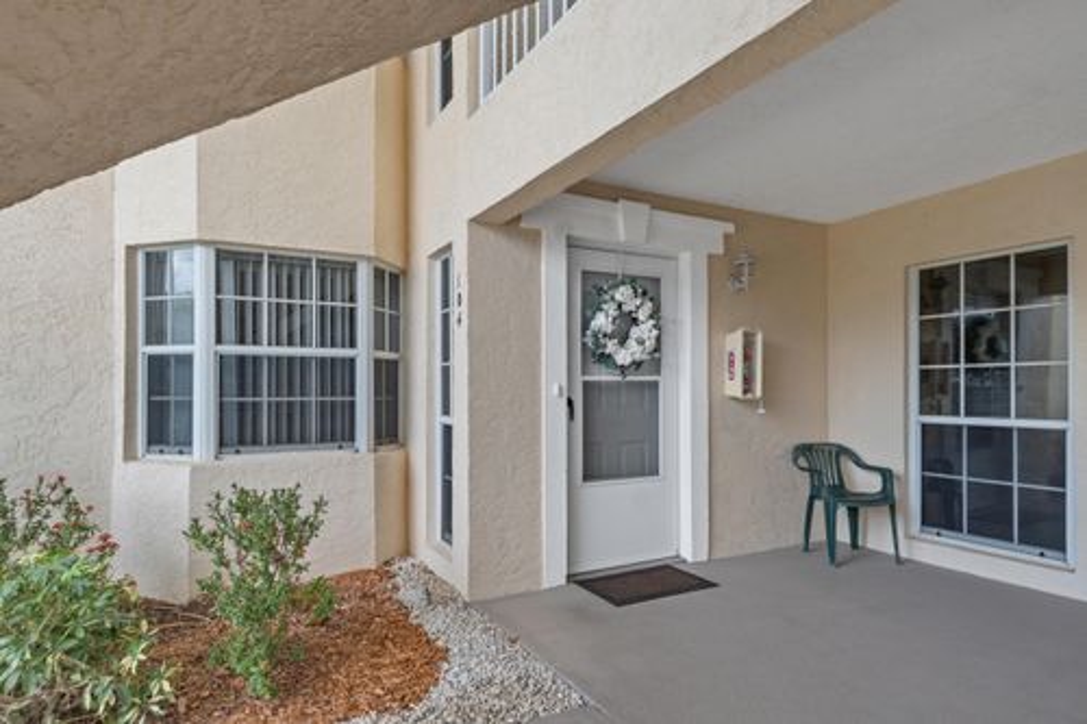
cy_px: 362
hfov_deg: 85.4
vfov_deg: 63.2
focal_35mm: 20
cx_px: 544
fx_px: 589
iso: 320
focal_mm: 13
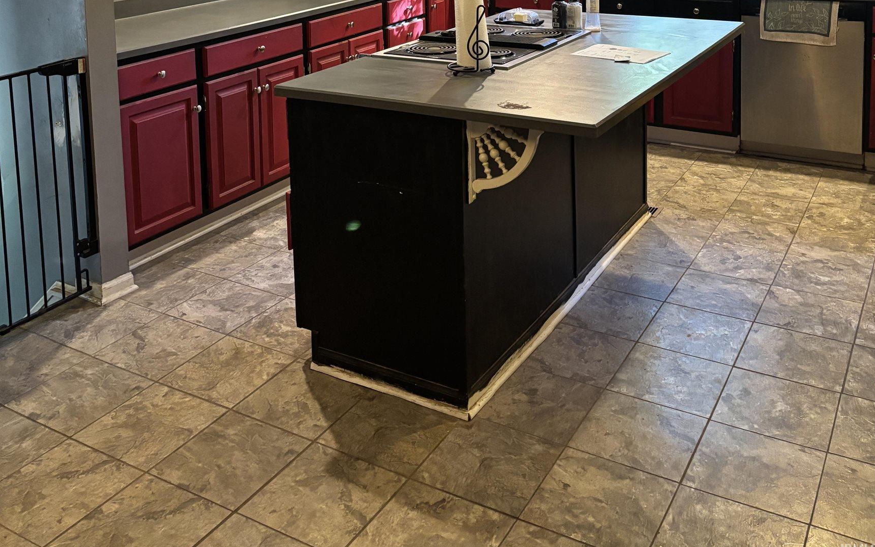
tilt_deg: -6.0
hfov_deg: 52.7
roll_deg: +0.7
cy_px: -28
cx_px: 440
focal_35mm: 37
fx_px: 882
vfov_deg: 31.3
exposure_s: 1/60
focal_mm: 5.96
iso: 500
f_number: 1.6
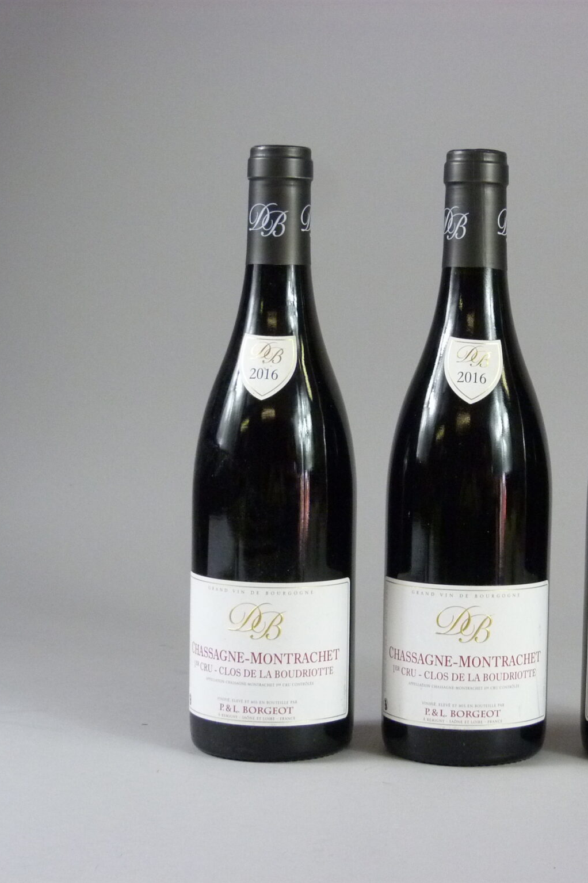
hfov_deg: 18.0
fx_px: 1838
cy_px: 442
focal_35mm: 75
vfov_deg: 27.0
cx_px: 479
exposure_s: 1/50
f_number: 3.2
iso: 400
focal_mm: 9.7
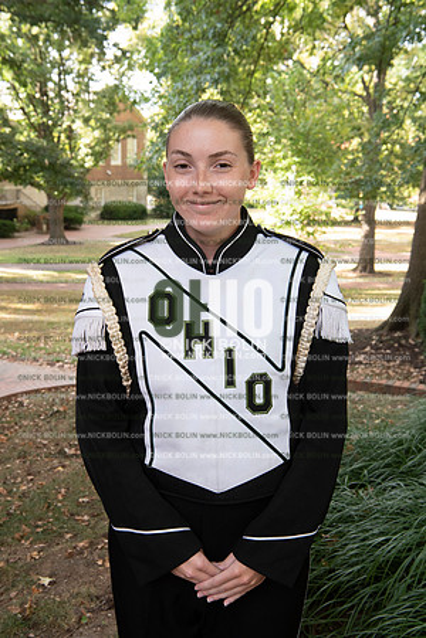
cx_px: 213
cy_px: 319
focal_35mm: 46
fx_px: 816
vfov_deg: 42.7
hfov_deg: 29.2
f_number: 8
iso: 800
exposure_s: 1/100
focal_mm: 46
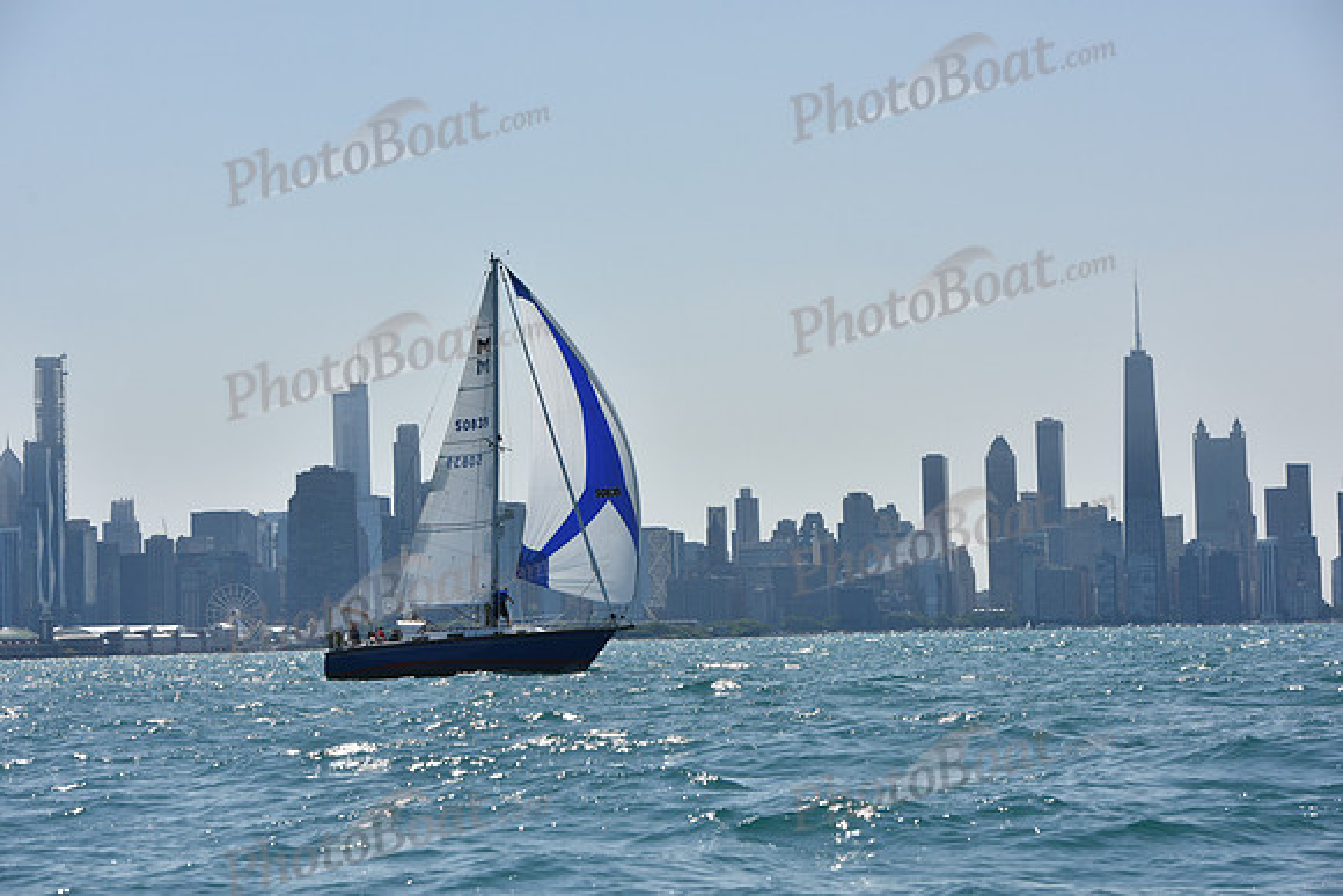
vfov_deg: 12.5
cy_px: 448
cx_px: 672
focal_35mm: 110
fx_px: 4104
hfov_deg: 18.6
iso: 250
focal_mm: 110
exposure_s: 1/2000
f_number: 8
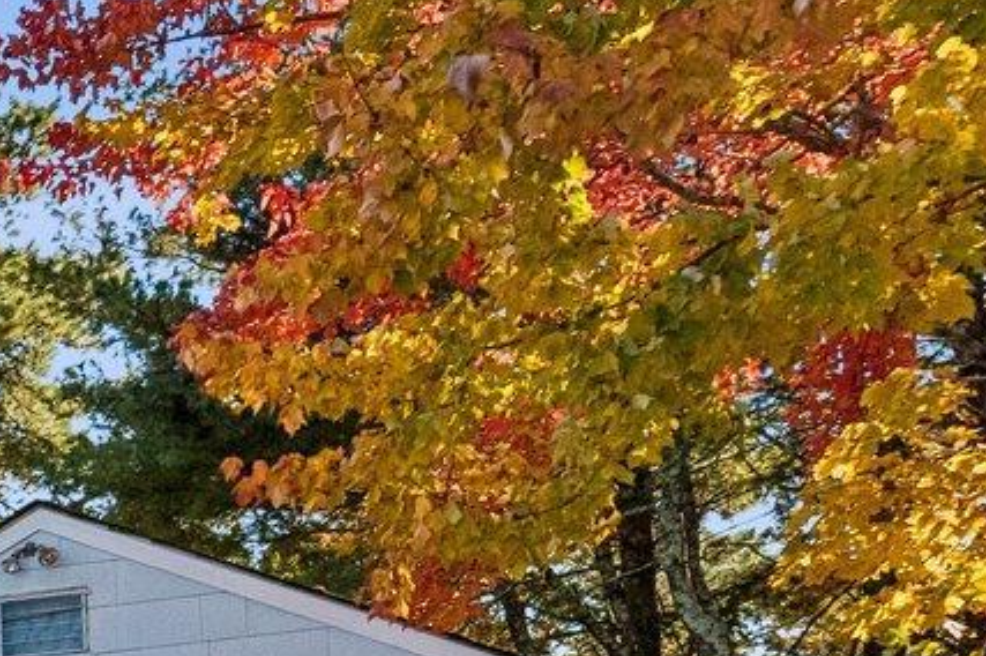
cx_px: -847
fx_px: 1970
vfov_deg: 17.0
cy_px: 1004
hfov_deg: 19.7
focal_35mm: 72
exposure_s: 1/2000
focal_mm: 15
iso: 2000
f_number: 7.1
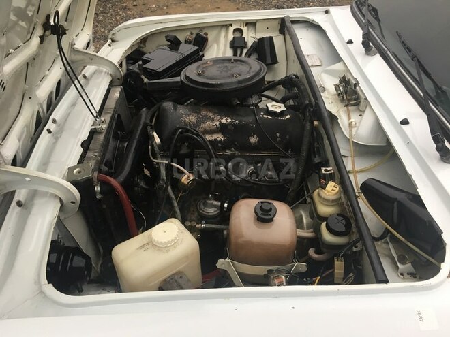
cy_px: 168
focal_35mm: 29
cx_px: 225
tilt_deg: -41.6
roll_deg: -2.8
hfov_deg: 61.7
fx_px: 377
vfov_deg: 48.2
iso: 40
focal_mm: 4.15
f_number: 2.2
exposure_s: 1/33
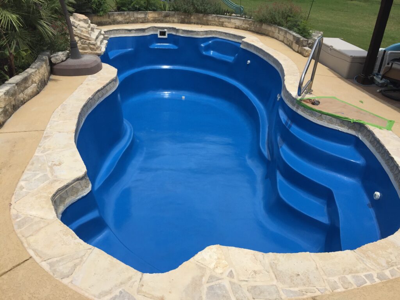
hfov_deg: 61.7
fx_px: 335
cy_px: 150
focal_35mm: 29
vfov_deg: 48.2
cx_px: 200
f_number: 2.2
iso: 32
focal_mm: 4.15
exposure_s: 1/4405
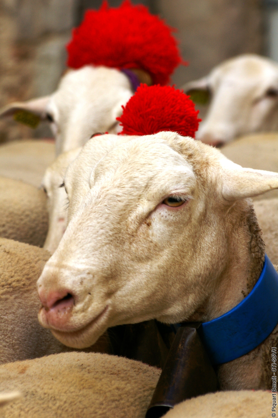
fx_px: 3307
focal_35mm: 285
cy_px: 209
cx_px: 139
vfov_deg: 7.2
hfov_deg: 4.8
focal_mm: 190
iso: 400
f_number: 8
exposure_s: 1/250
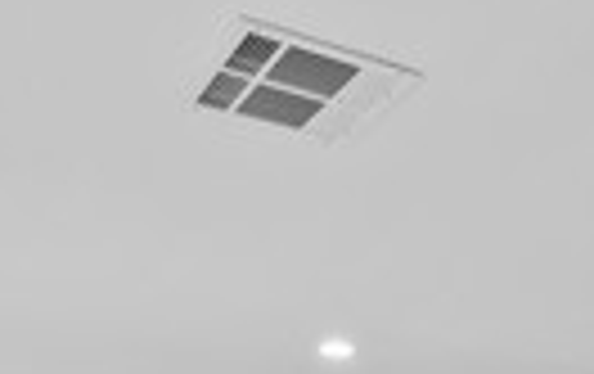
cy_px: 714
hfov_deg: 26.8
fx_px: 1200
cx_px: 536
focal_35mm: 74
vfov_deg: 14.9
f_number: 9
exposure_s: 1/2.5
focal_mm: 15
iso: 250
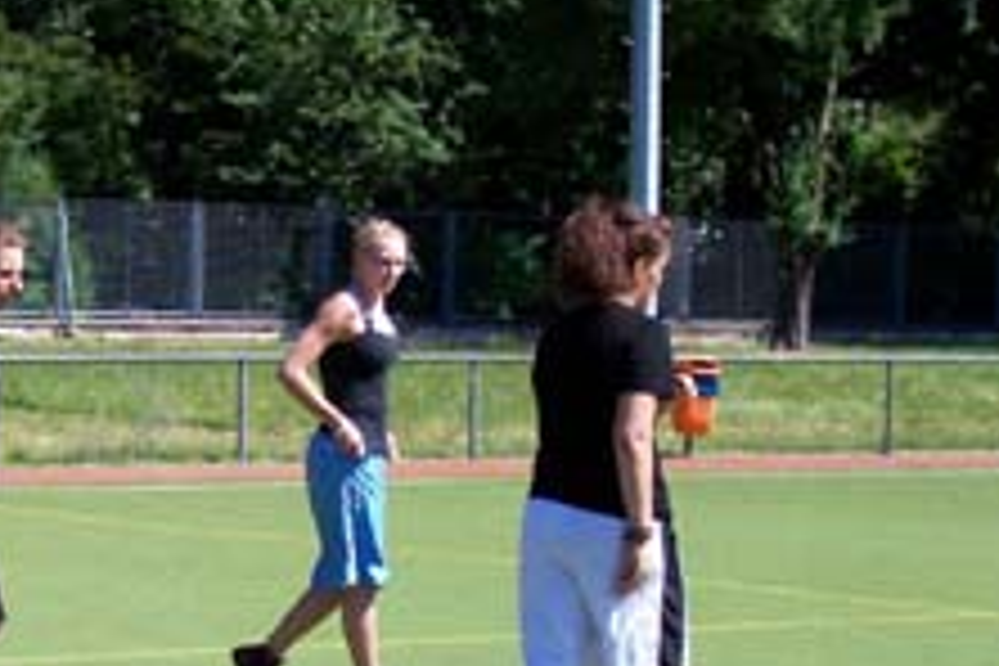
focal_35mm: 137
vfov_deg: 10.0
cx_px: -9
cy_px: 580
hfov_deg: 14.7
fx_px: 3801
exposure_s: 1/633
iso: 80
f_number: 3.6
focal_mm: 10.8
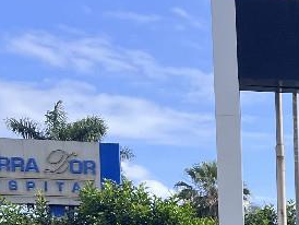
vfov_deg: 14.0
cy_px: 372
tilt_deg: -3.5
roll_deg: +0.4
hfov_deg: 17.8
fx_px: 839
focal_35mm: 97
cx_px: 469
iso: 50
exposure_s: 1/1832
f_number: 1.6
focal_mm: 5.1
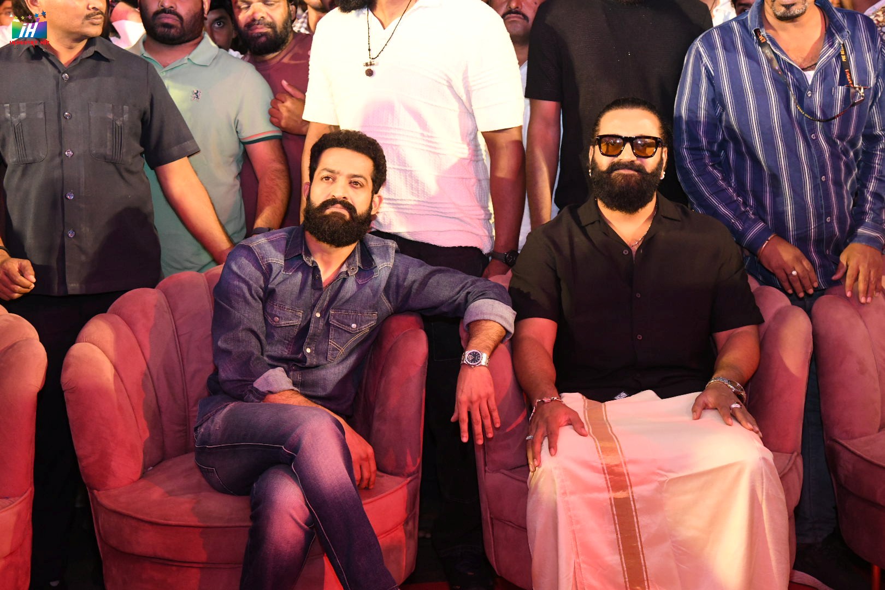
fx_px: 1524
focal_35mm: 62
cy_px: 295
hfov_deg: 32.4
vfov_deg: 21.9
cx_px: 442
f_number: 5
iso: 5000
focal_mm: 62
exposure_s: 1/125
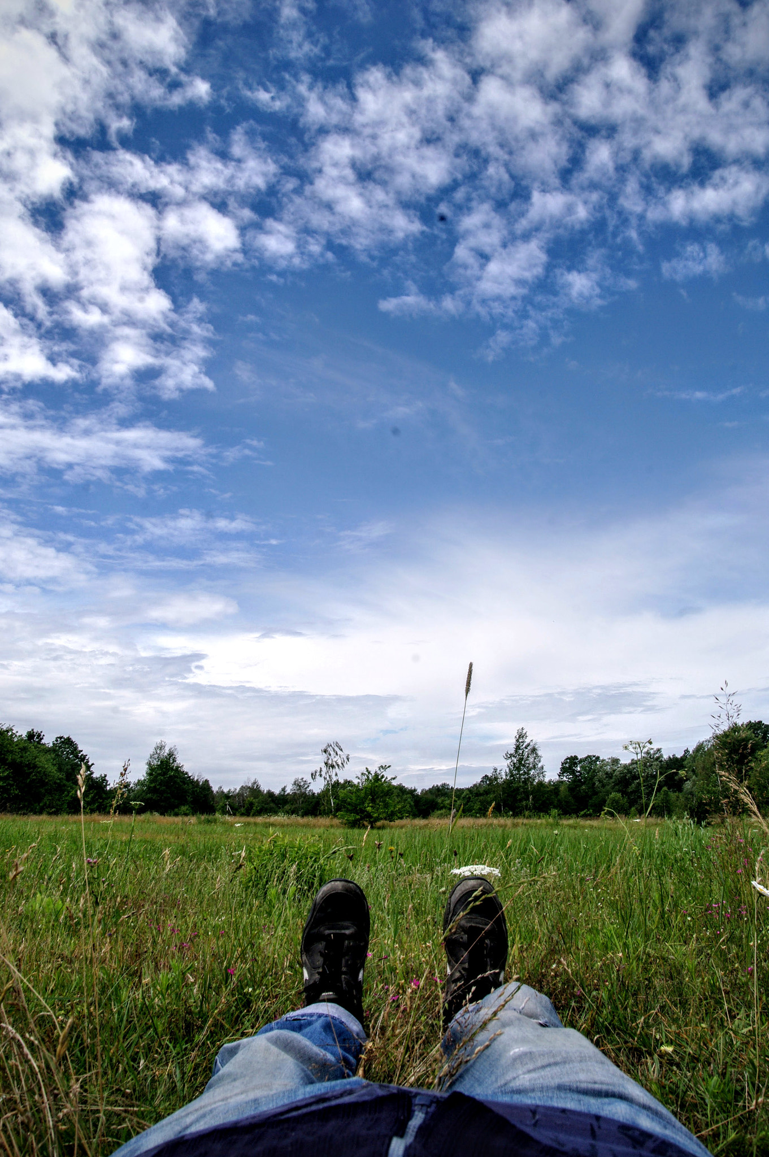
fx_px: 963
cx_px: 384
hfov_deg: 43.5
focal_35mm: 30
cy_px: 578
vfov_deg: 62.0
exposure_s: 1/125
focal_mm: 20
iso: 200
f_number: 13
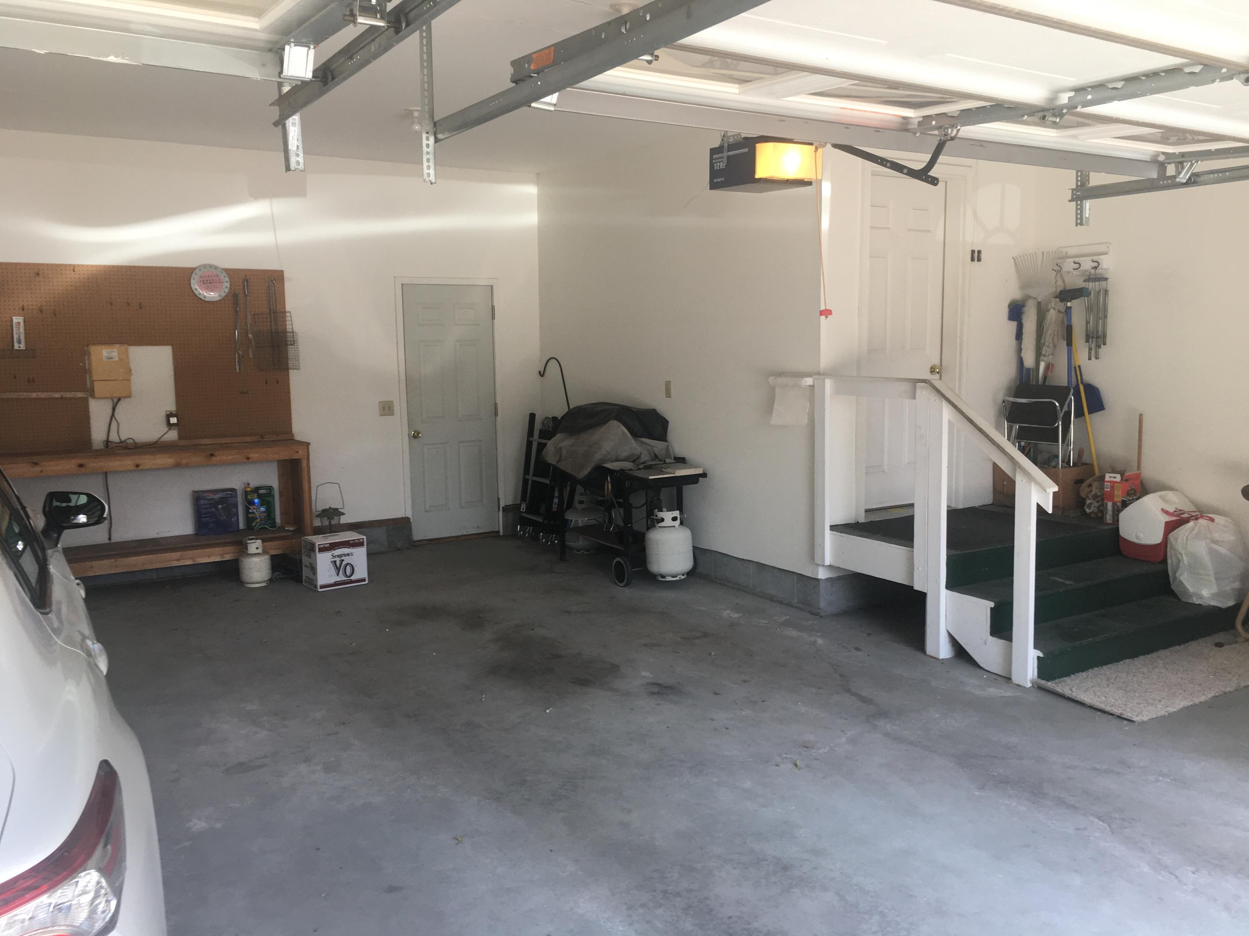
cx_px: 624
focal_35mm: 29
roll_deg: +0.7
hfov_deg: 61.7
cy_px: 468
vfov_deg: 48.2
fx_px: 1046
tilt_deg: -5.0
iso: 32
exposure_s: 1/120
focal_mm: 4.15
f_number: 2.2
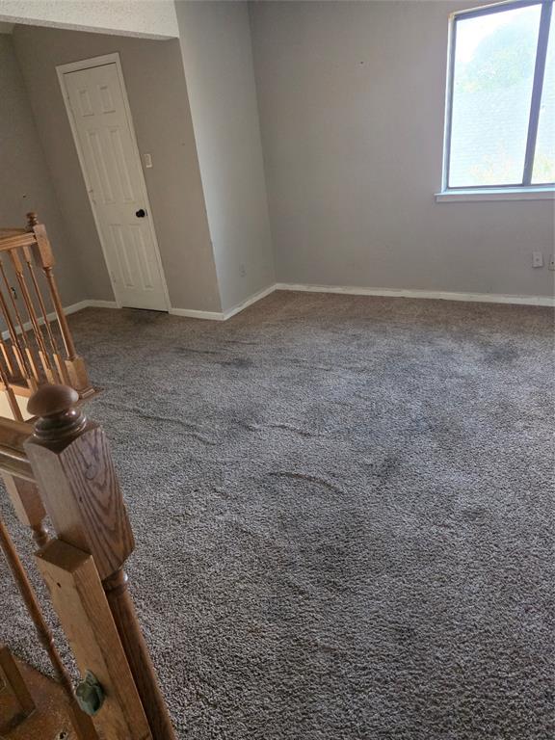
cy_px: 370
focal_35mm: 23
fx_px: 492
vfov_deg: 73.9
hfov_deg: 58.9
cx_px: 278
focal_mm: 6.25
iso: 1000
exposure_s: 1/120
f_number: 1.7
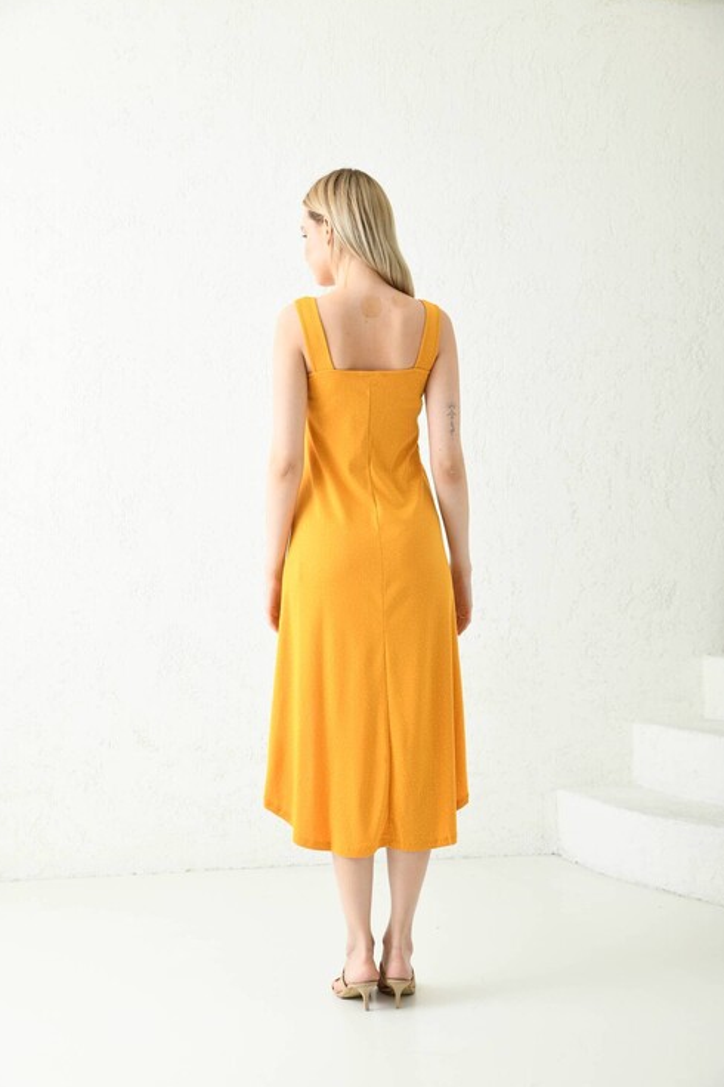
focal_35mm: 51
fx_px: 1538
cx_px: 359
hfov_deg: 26.5
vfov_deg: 38.9
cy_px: 546
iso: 100
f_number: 5.6
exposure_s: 1/160
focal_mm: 50
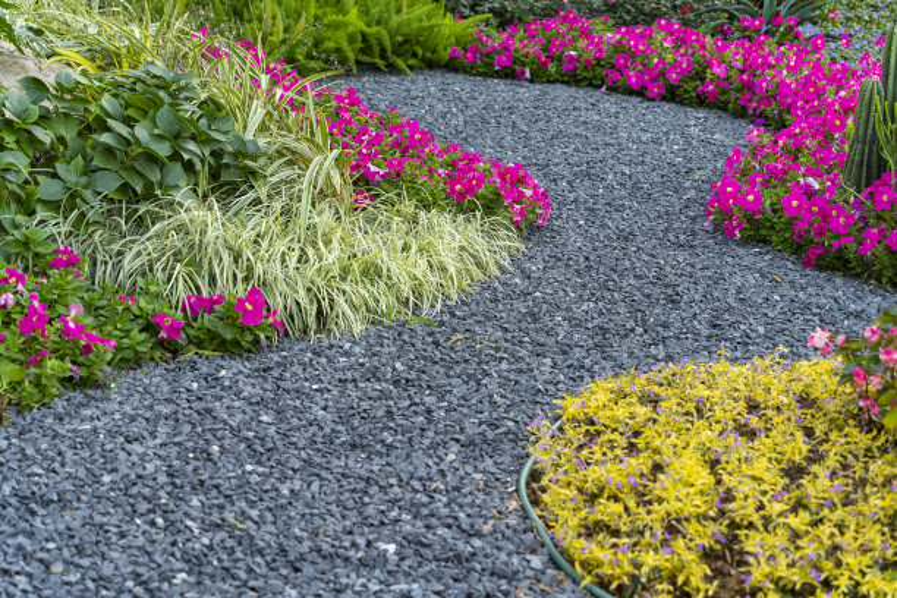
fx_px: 1819
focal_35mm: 73
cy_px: 299
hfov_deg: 27.7
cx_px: 448
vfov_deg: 18.7
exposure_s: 1/50
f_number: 5
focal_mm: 73
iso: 320
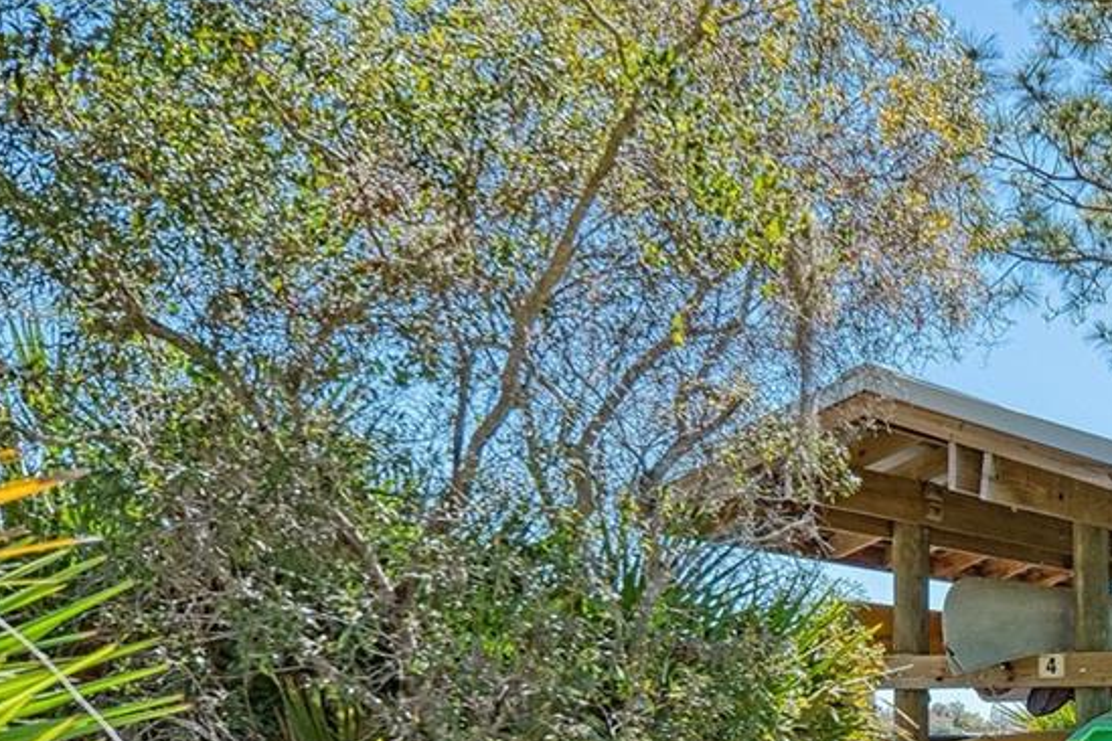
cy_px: 750
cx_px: 1351
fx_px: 2069
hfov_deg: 26.6
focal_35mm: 67
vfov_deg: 19.7
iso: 400
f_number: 7.1
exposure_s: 1/160
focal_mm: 23
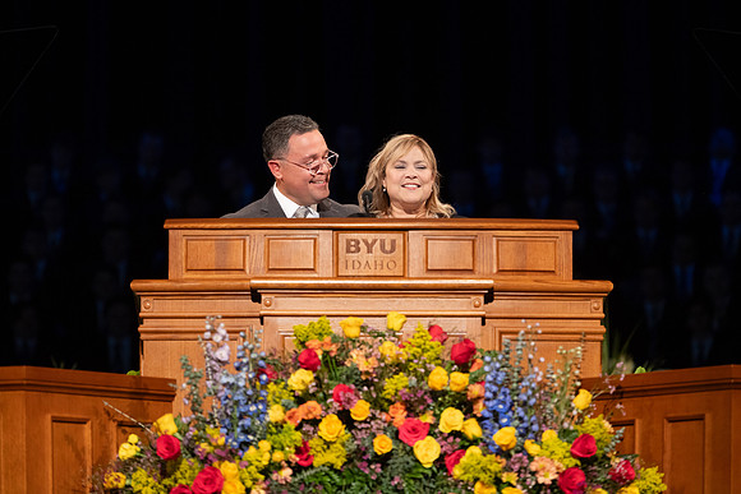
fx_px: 4216
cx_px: 373
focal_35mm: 205
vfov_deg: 6.7
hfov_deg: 10.0
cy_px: 219
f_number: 3.2
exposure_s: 1/320
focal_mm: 180
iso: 1000
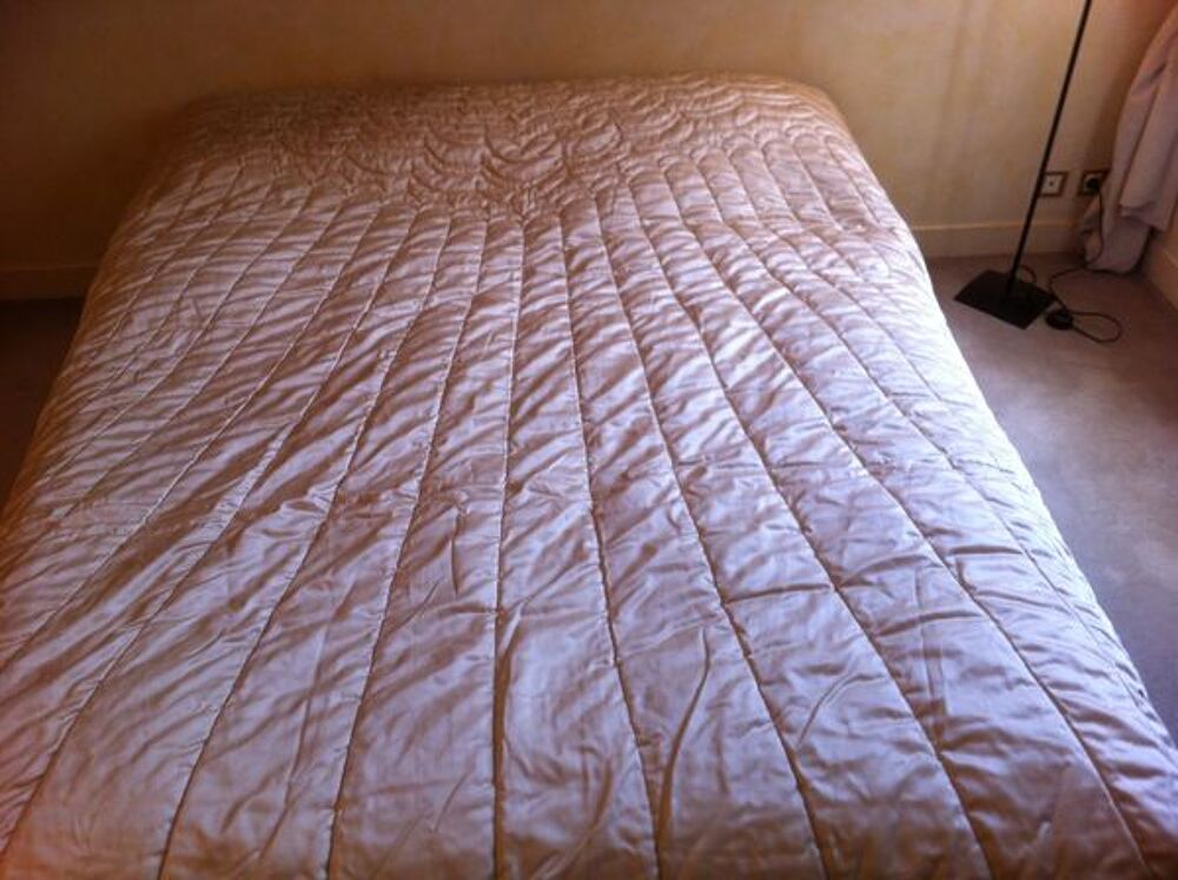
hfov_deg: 52.7
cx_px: 589
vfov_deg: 40.6
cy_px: 440
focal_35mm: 35
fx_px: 1189
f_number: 2.8
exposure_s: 1/17
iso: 80
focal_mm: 3.85
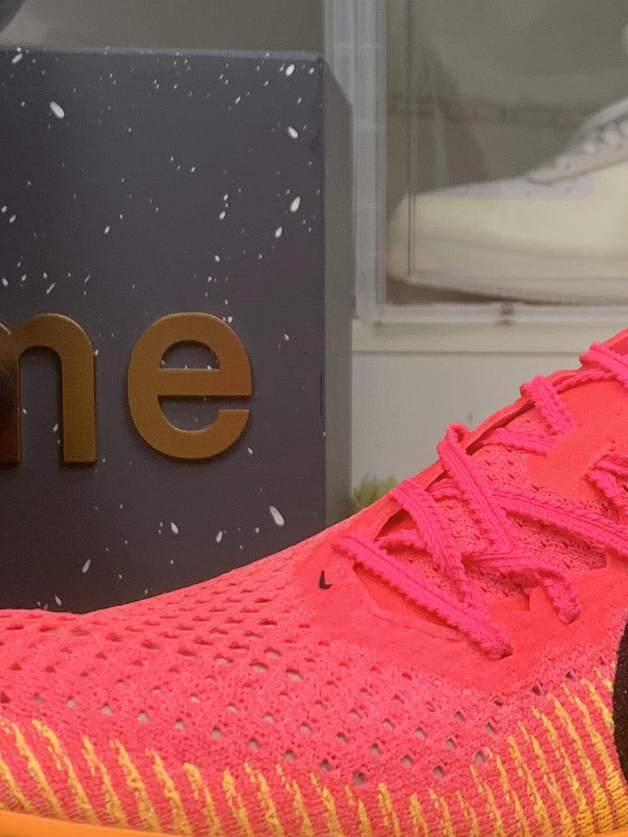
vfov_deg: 22.3
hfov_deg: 16.6
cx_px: 530
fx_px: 2129
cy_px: 440
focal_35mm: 88
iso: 100
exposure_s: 1/60
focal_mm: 4.25
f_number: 1.8
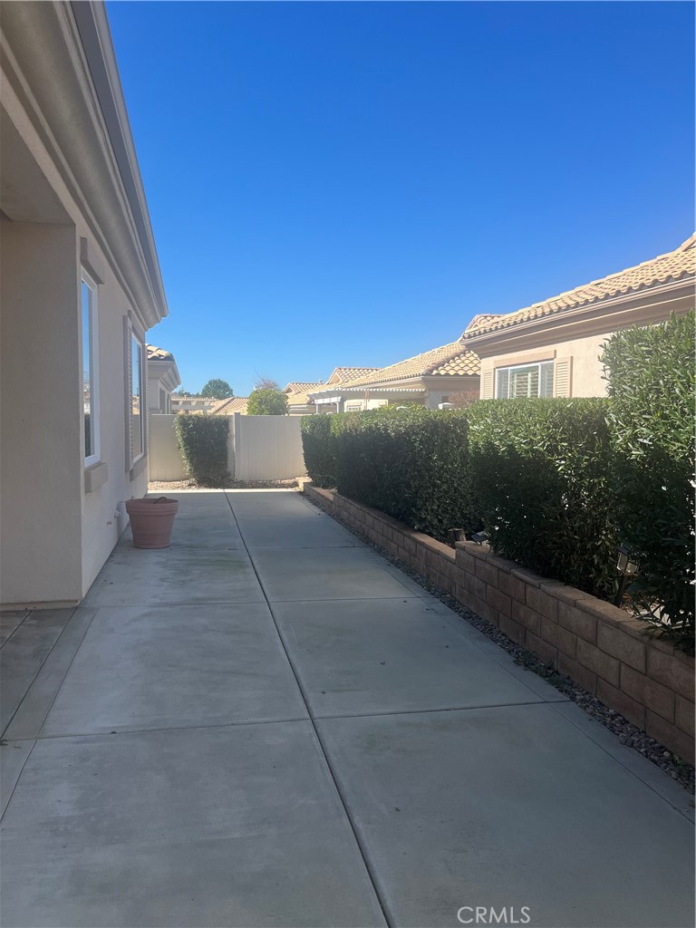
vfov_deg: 67.3
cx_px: 348
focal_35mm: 26
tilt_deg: -3.7
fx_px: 697
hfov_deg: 53.1
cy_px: 464
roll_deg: -0.2
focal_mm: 5.1
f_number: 1.6
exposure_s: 1/2410
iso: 50
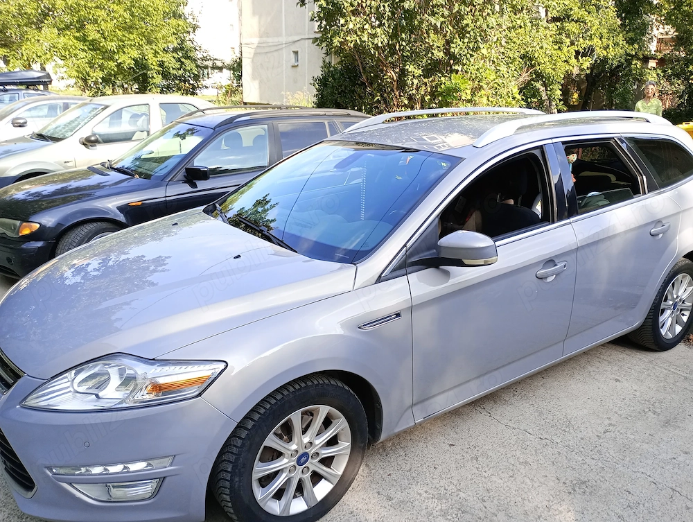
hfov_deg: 63.4
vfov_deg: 49.9
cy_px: 261
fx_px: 561
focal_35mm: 28
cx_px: 346
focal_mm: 4.27
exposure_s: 1/115
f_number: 1.8
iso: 101
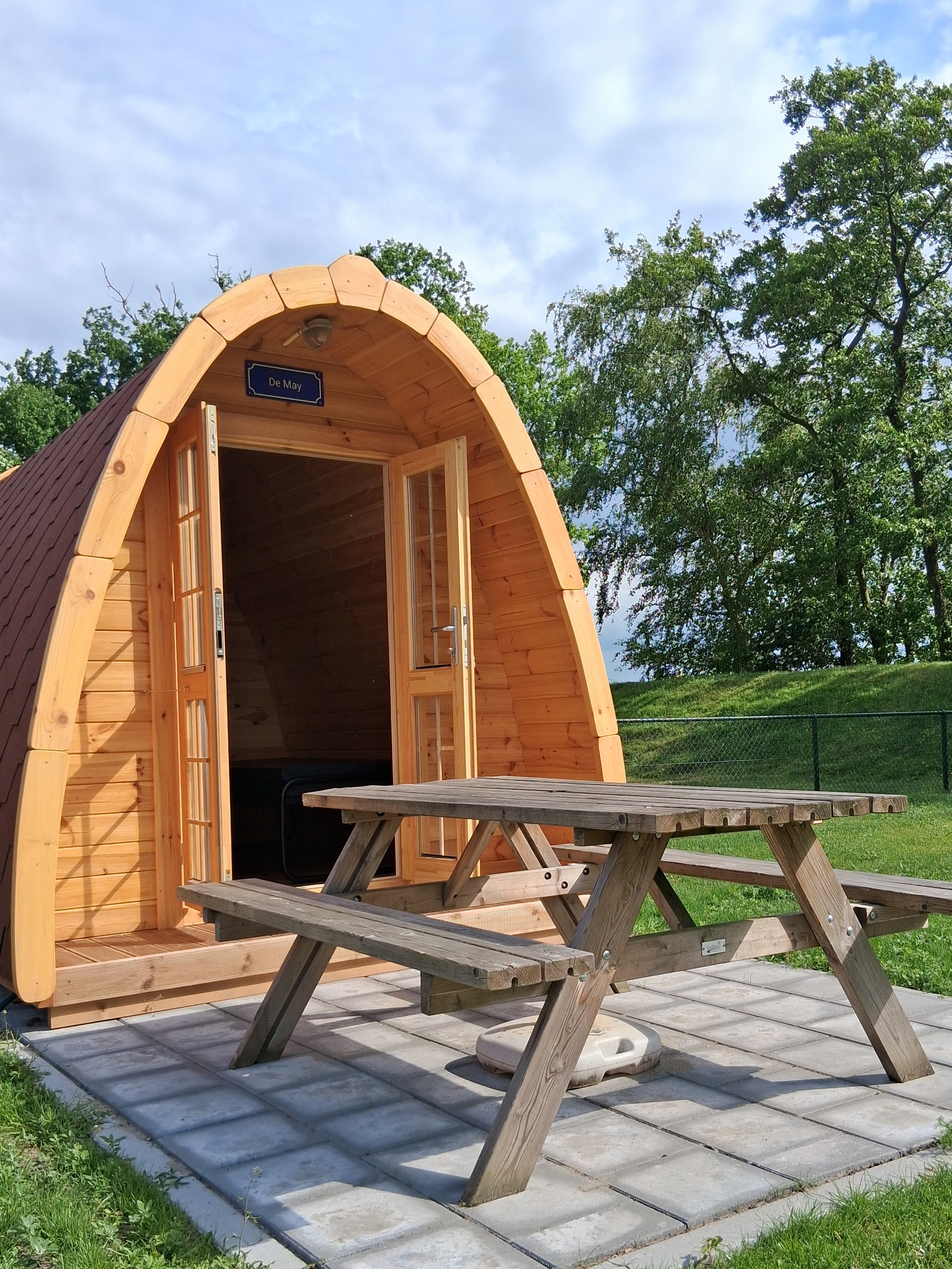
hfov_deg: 41.6
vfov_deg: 53.7
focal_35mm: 34
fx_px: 1247
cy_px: 736
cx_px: 581
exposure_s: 1/713
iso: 25
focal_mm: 3.98
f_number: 1.8
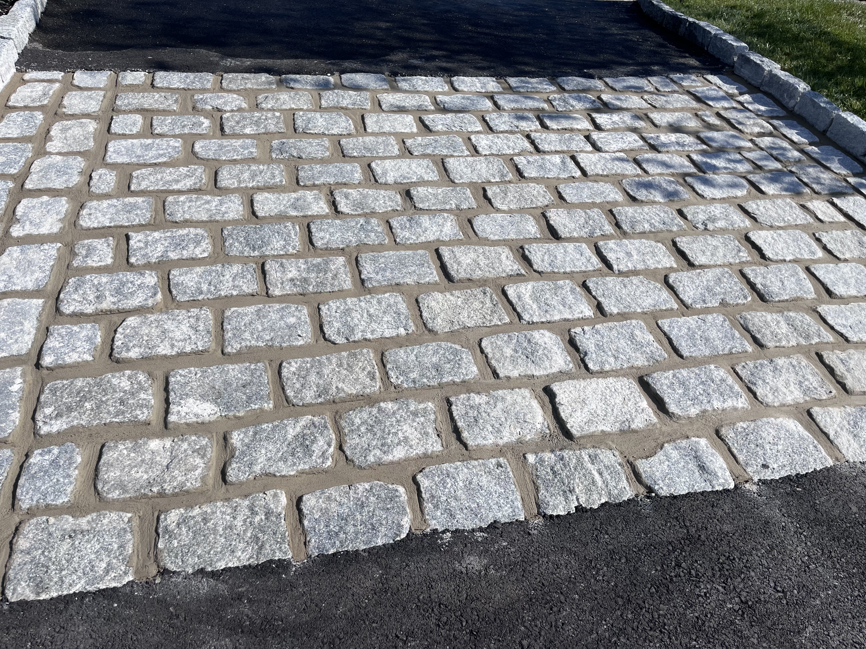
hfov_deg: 67.3
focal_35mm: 26
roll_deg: -5.8
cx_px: 433
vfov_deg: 53.1
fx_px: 650
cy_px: 324
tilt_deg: -42.4
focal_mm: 5.1
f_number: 1.6
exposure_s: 1/5556
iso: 50
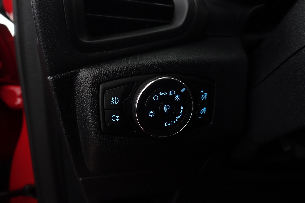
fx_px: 203
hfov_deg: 73.7
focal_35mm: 24
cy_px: 102
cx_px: 152
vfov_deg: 53.1
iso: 1000
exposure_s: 1/40
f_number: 2.5
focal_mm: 8.8
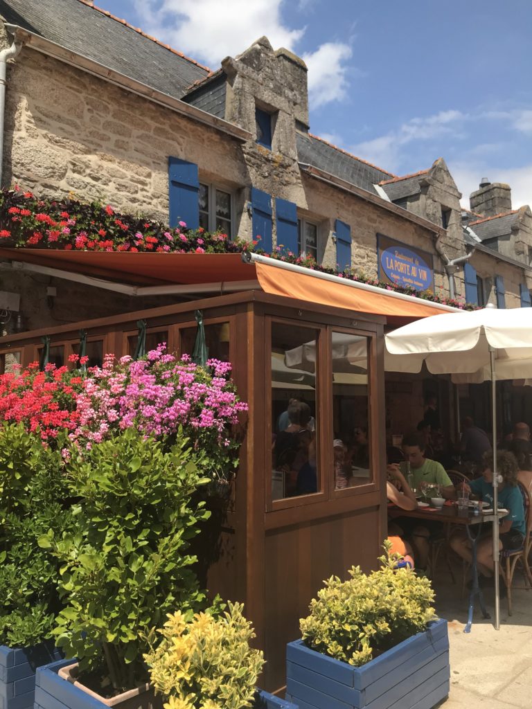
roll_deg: +1.1
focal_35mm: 28
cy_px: 354
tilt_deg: +4.8
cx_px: 266
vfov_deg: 63.4
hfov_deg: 49.7
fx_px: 574
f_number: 1.8
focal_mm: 3.99
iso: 20
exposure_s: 1/1808
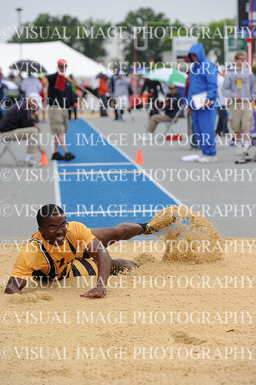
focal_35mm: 145
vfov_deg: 14.2
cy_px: 192
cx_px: 128
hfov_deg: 9.5
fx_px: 1548
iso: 1600
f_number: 5
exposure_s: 1/2000
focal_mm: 145
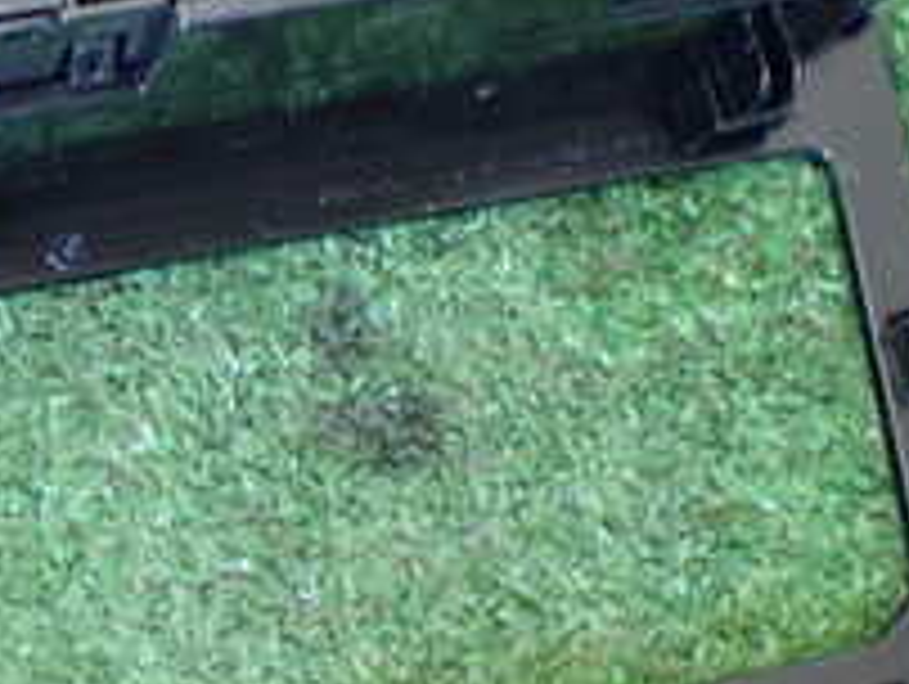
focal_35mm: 89
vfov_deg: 16.6
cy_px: 382
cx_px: -58
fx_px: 2340
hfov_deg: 21.0
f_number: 2.3
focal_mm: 5.4
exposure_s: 1/30
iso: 800
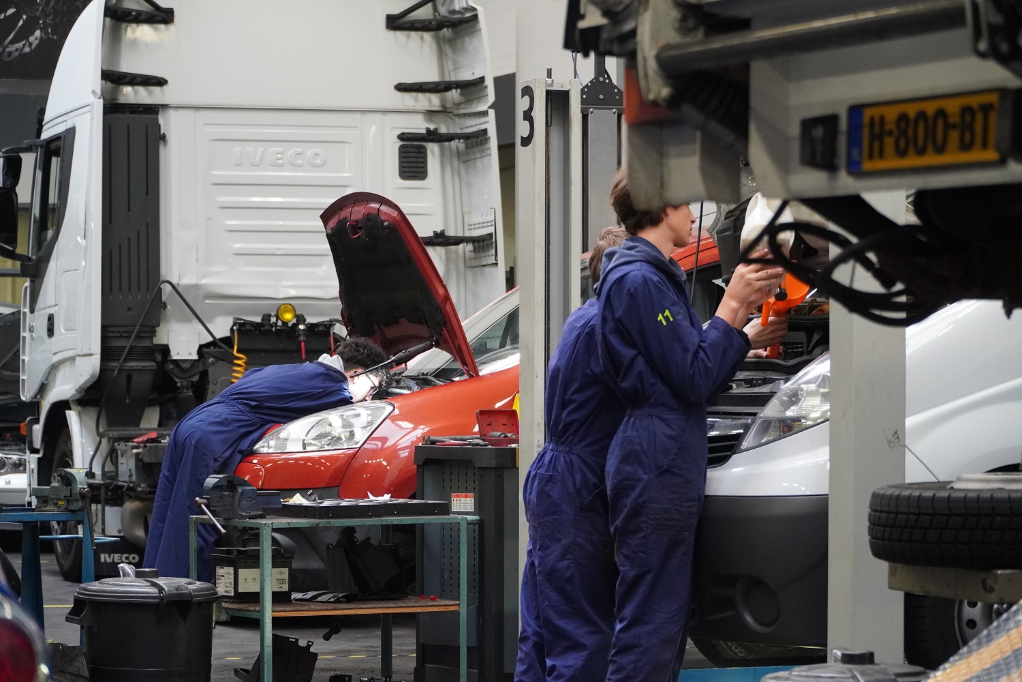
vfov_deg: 12.0
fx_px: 3236
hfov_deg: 17.9
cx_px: 511
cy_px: 341
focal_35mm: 114
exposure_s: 1/160
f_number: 4
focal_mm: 76
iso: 2500
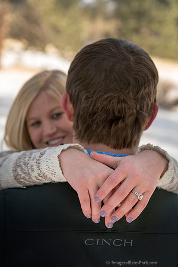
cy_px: 134
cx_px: 89
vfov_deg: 28.8
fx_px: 519
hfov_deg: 19.5
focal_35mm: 70
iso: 250
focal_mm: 70
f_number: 4
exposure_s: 1/500
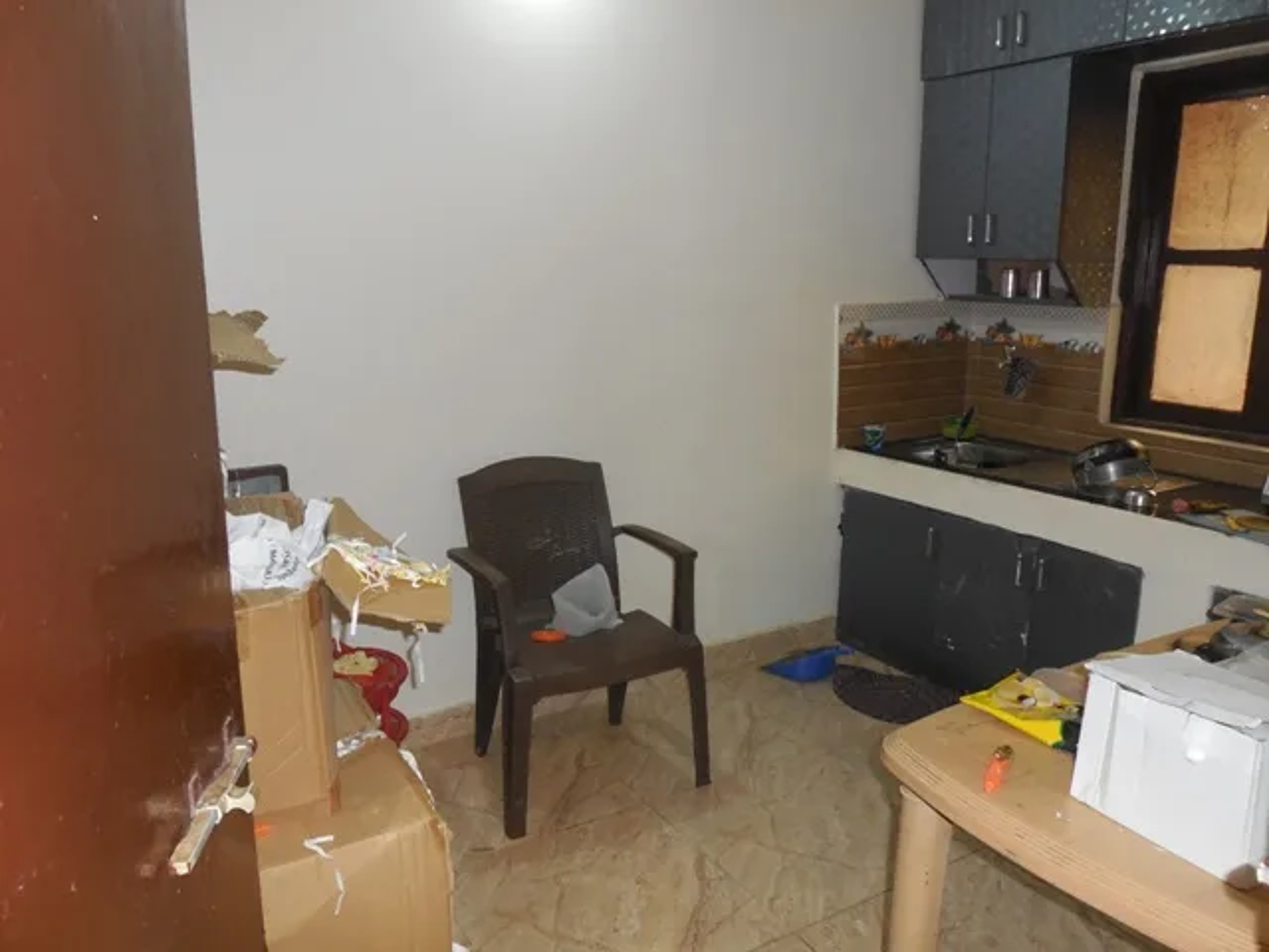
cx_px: 634
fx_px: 953
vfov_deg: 53.1
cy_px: 476
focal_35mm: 26
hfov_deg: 67.3
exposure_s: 1/25
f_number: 3.5
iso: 280
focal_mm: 4.6
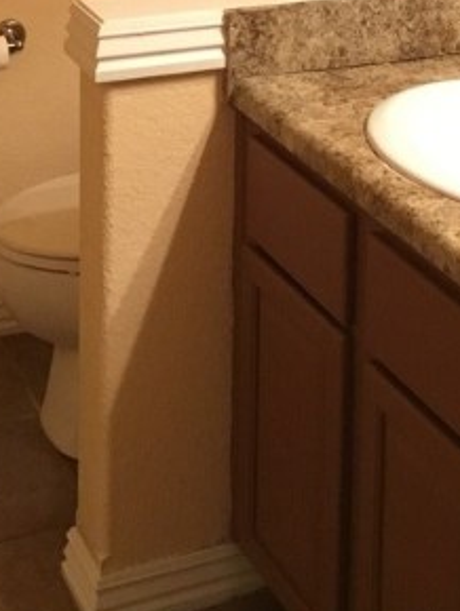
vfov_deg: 21.7
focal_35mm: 82
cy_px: -169
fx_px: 1451
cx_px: 171
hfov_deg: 18.0
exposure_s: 1/24
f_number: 2.4
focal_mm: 3.3
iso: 200
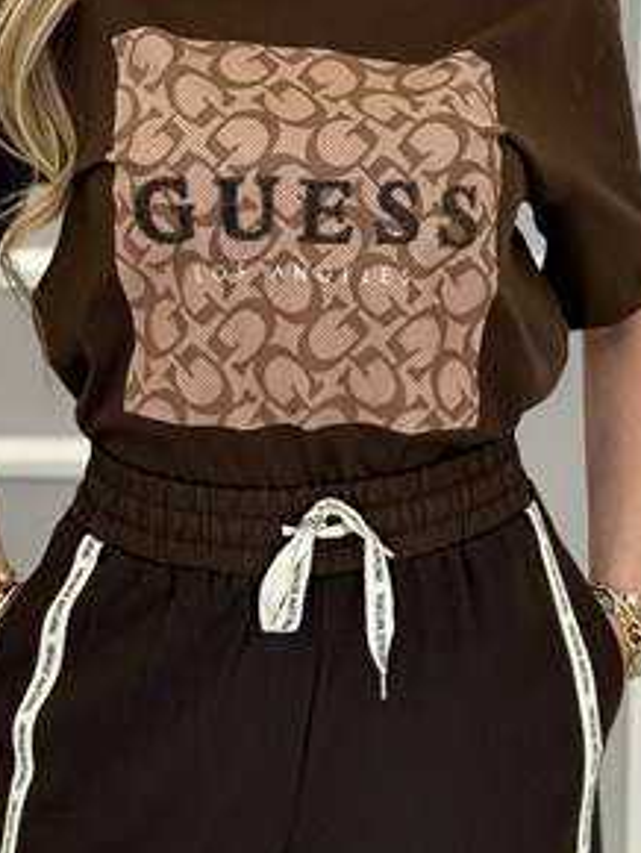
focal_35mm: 86
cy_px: 147
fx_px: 2120
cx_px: 320
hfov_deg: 17.2
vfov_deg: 22.4
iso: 100
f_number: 1.78
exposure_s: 1/100
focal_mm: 6.76
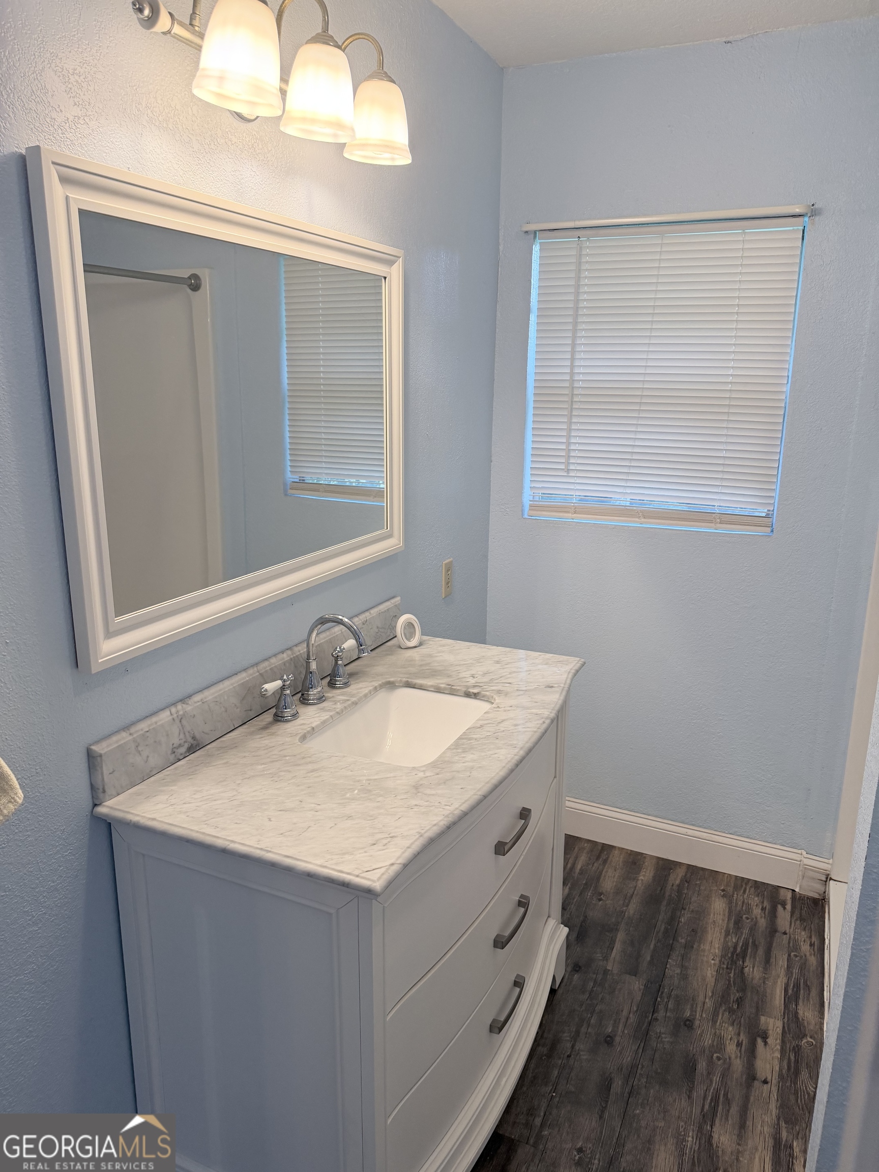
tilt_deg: -14.9
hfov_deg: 56.8
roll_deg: -0.6
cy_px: 586
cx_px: 440
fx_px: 813
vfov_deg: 71.6
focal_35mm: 24
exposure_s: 1/120
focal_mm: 6.76
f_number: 1.78
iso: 160
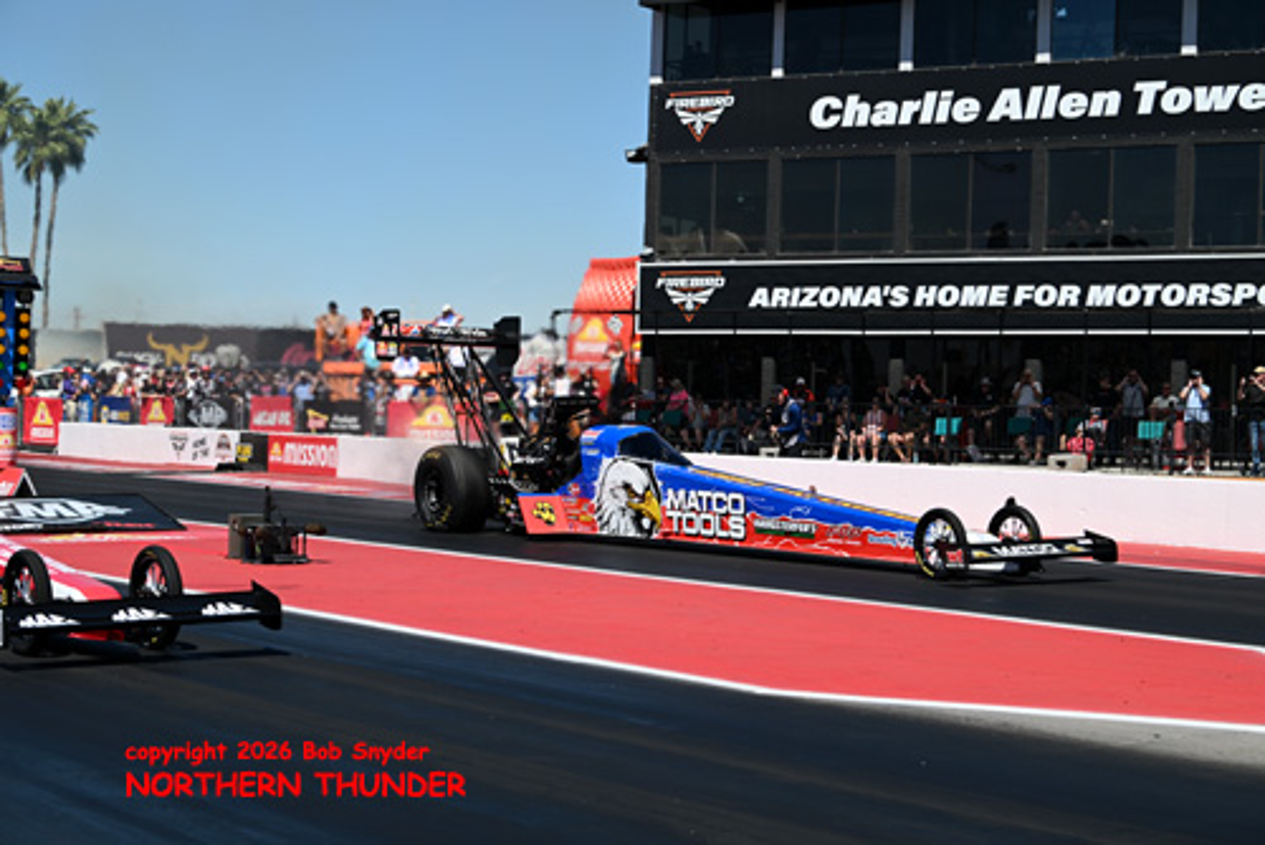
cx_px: 632
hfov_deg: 28.8
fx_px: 2461
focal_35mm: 70
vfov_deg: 19.5
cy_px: 422
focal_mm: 70
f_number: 5.6
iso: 220
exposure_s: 1/2000
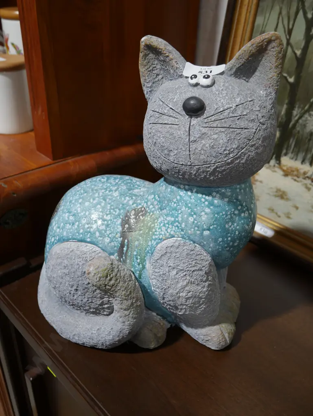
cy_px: 208
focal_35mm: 32
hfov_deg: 44.2
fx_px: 385
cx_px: 156
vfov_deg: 56.8
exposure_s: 1/60
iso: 320
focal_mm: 16
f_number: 3.6
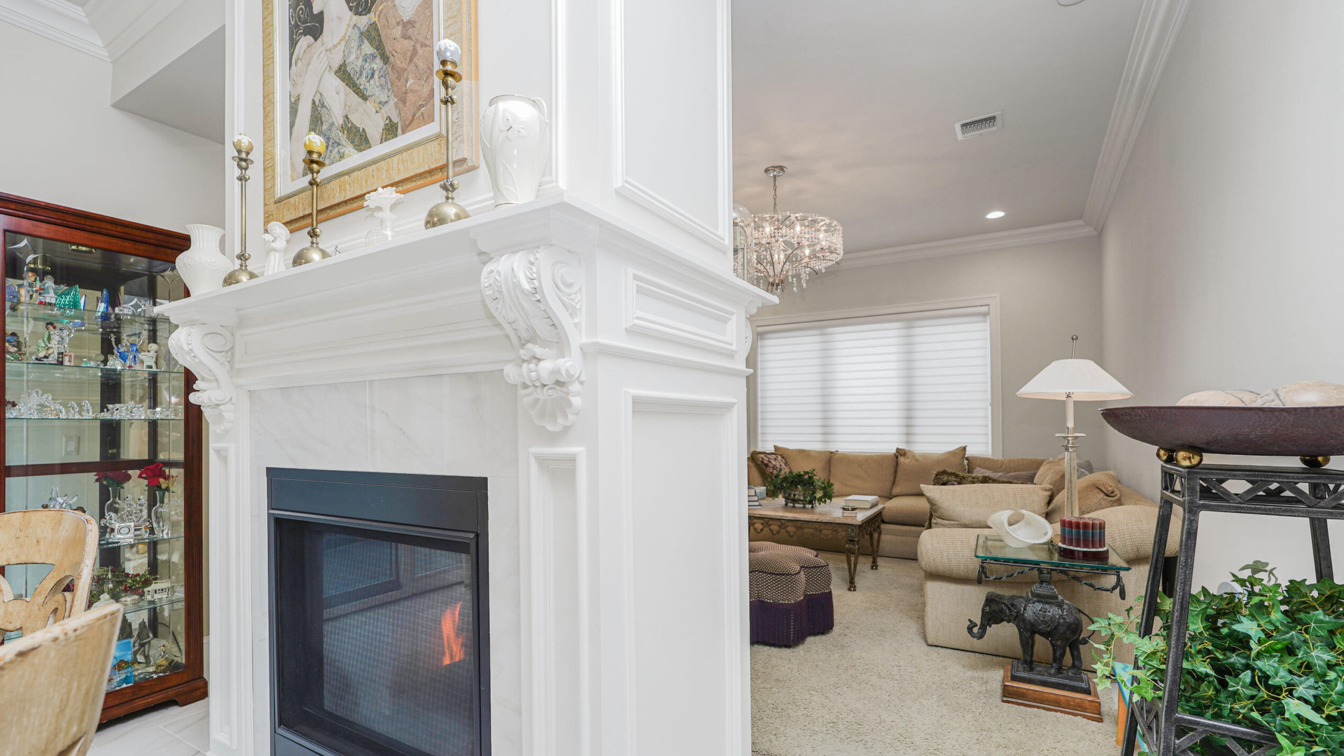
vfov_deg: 63.8
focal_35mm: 17
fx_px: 606
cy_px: 410
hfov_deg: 95.9
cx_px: 667
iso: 50
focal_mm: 16
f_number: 4.5
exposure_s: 1/40
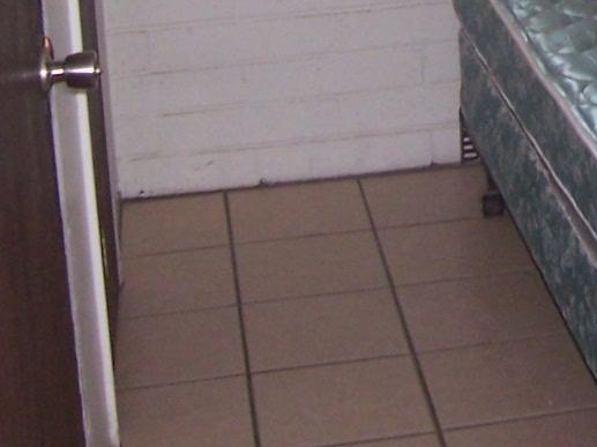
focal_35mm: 109
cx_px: 707
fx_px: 1879
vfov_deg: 12.8
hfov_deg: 17.3
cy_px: -236
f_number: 2.7
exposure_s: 1/60
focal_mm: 5.6
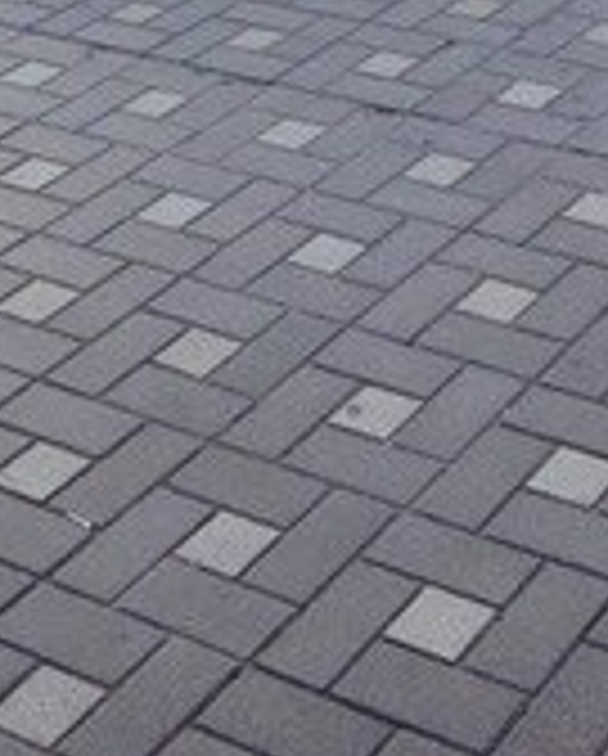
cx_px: 513
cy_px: -144
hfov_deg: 16.1
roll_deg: +2.3
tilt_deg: -16.4
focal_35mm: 95
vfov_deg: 19.0
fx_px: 2131
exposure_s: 1/471
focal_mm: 4.12
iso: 50
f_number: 2.4
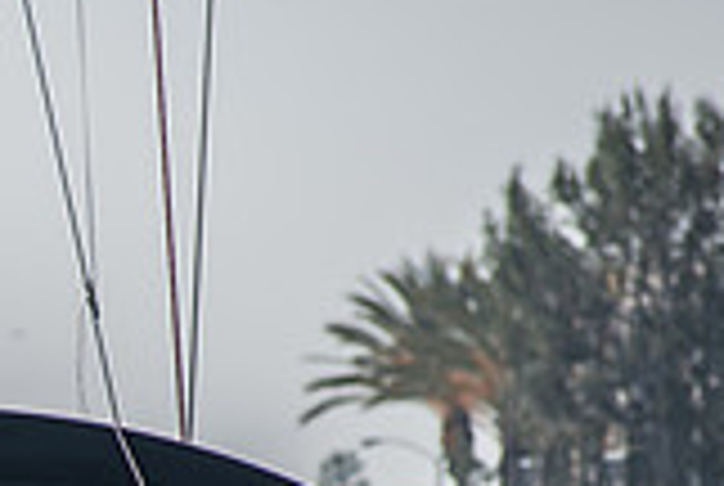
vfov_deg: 1.4
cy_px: 767
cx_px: -283
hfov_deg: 2.1
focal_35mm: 998
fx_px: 20108
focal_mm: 185
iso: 100
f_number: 5.6
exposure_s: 1/400
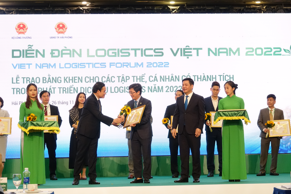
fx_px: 671
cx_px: 146
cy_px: 97
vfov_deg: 16.5
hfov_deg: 24.5
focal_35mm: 83
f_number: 5
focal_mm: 30.5
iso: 1600
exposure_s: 1/125
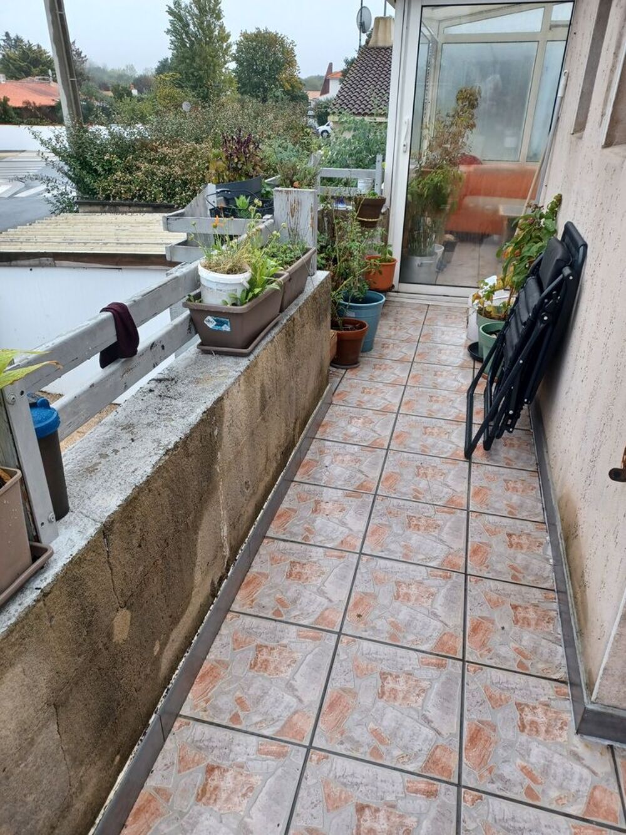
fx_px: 603
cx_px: 313
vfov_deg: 69.4
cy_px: 418
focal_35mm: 25
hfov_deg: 54.9
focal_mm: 4.6
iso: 40
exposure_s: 1/100
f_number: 1.8
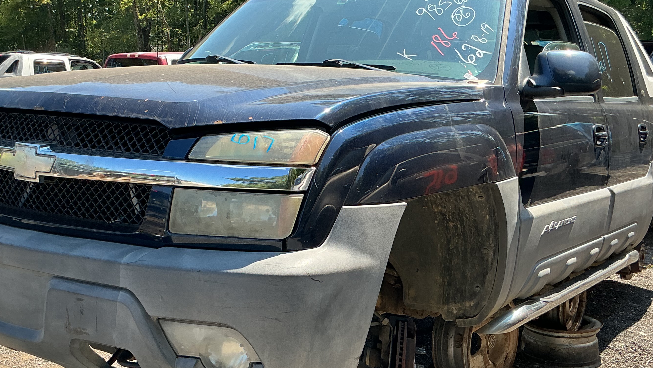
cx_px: 313
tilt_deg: -9.4
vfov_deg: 24.9
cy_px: 187
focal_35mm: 48
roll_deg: -1.0
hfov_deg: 42.9
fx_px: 831
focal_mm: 3
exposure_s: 1/409
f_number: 1.8
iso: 25
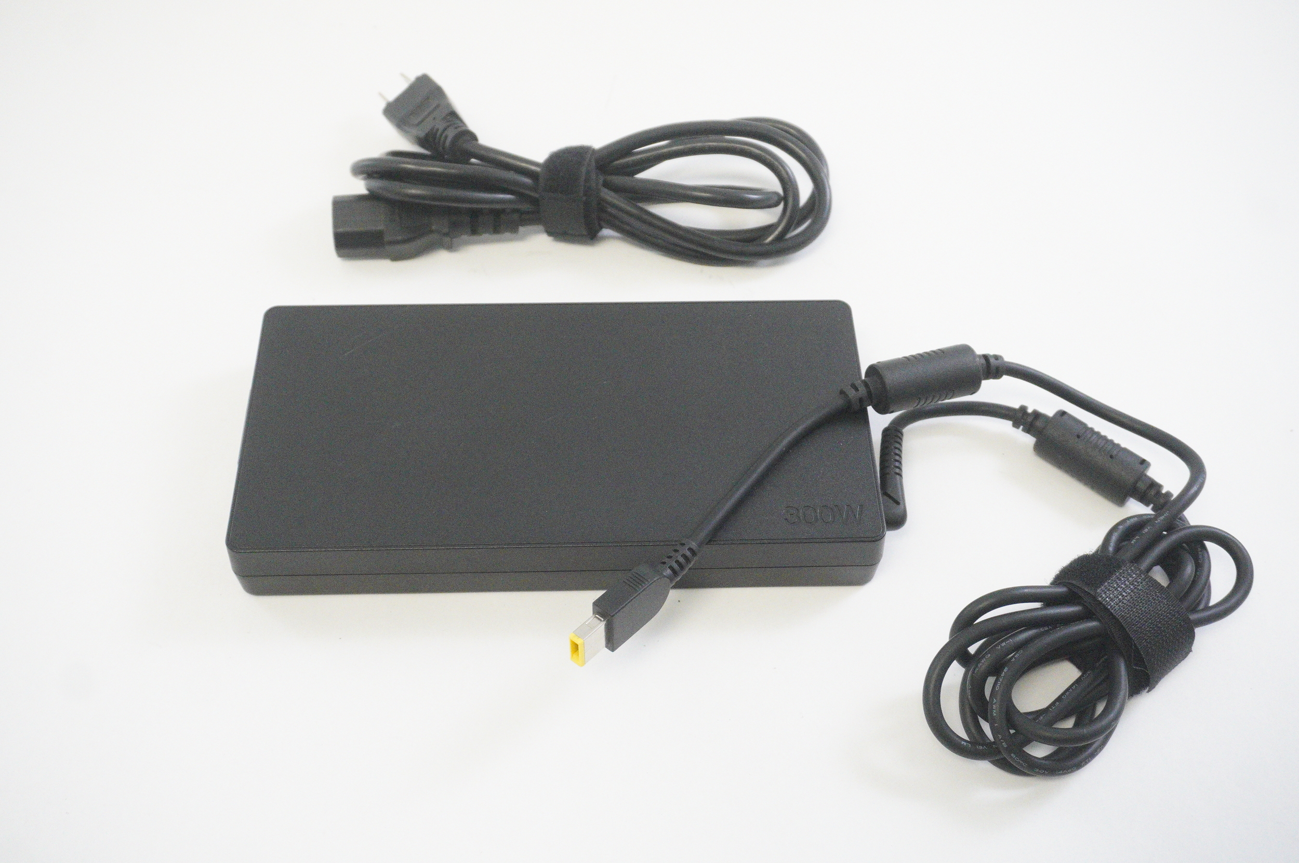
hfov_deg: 51.3
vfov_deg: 35.4
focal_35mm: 38
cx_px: 650
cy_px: 432
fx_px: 1352
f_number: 5.6
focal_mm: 25
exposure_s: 1/250
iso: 8000
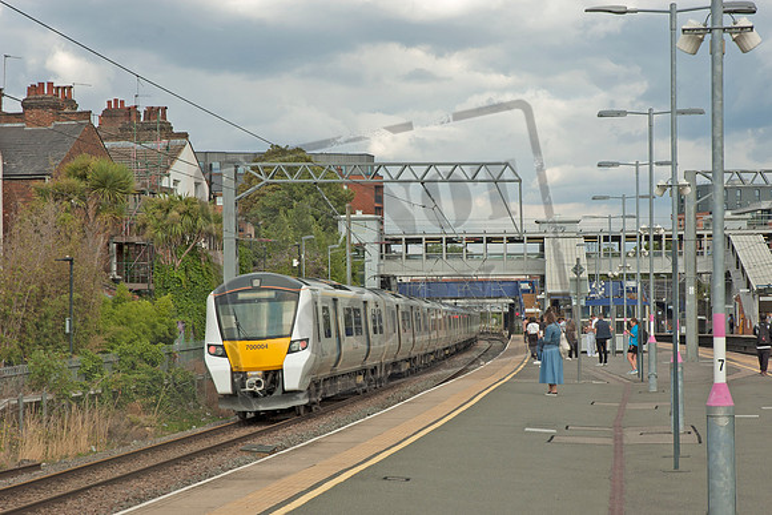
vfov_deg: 16.6
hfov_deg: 24.6
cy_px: 258
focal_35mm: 82
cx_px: 386
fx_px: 1769
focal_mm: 55
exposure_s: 1/250
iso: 200
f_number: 8
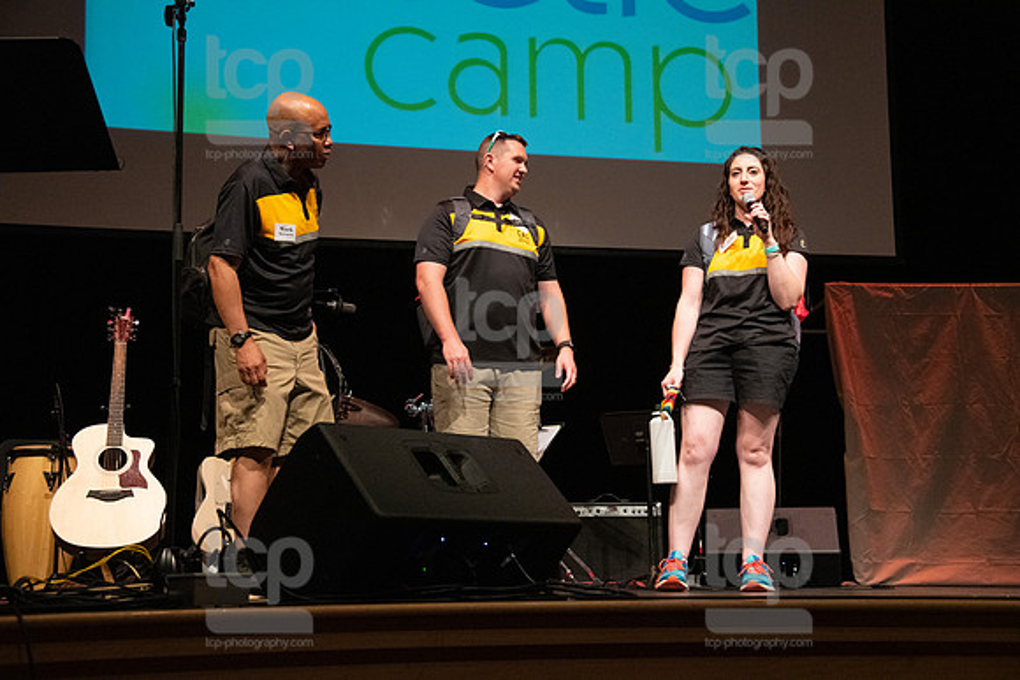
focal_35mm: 50
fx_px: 1417
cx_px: 510
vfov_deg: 27.0
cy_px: 340
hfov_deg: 39.6
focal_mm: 50
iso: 6400
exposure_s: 1/250
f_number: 5
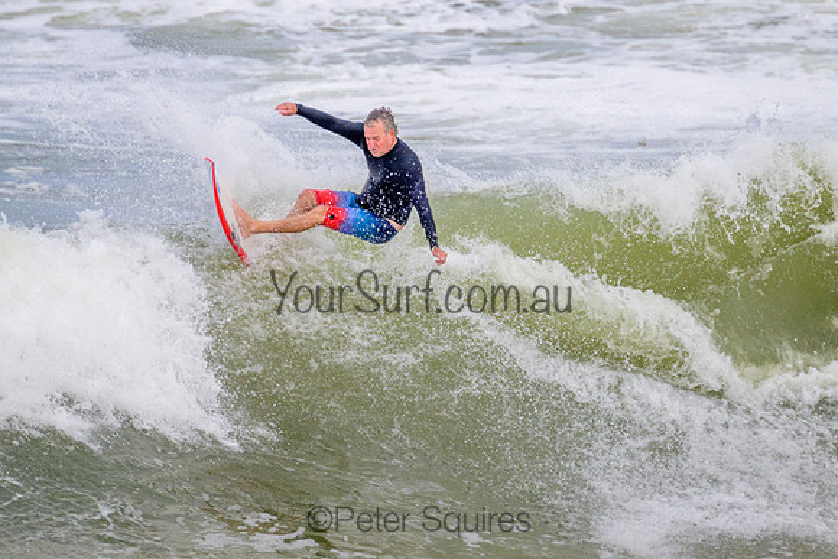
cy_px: 196
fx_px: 24172
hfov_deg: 2.0
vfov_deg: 1.3
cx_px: 426
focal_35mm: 1038
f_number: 11
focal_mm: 800
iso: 800
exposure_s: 1/2000
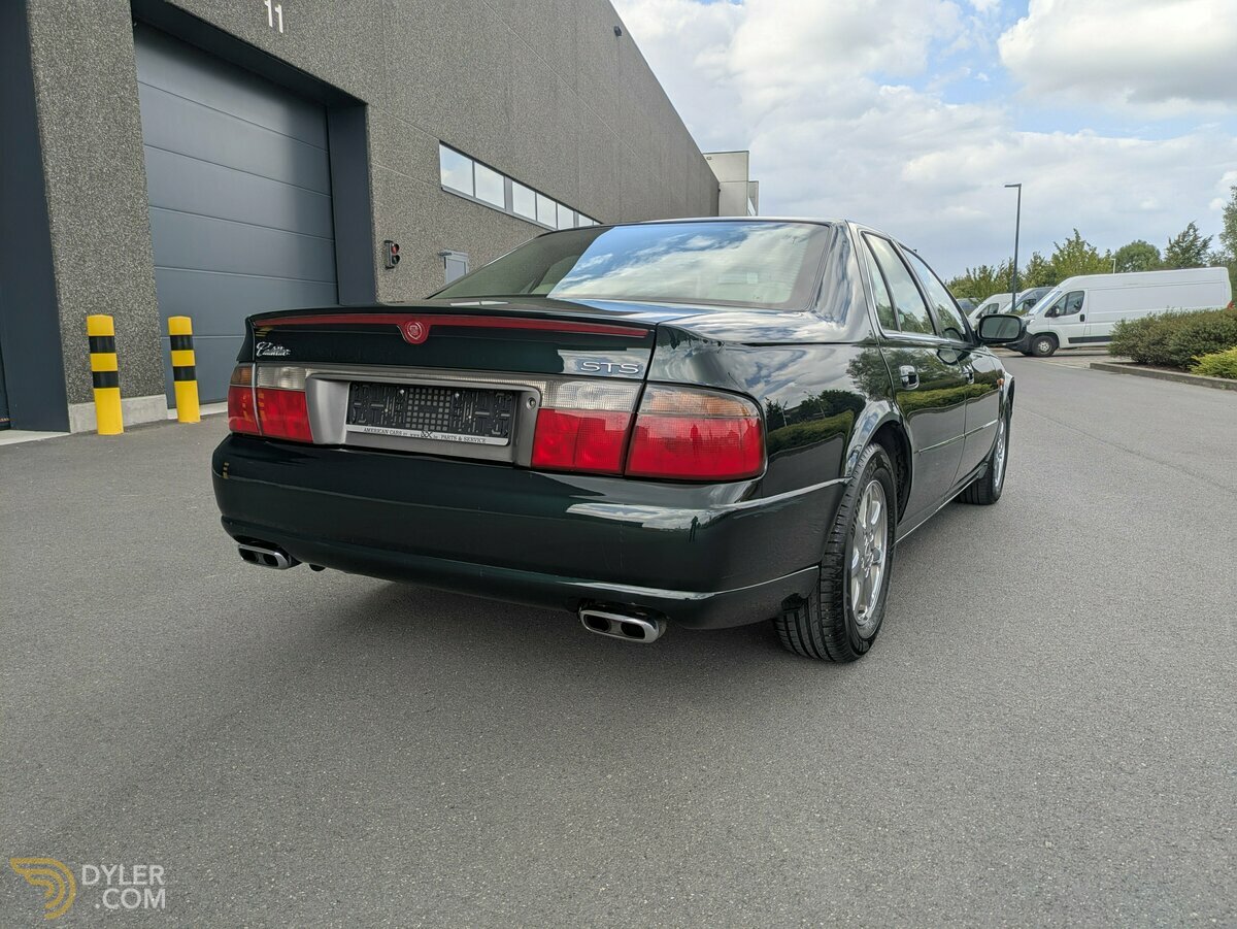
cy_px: 464
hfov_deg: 69.4
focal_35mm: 25
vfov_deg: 54.9
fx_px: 894
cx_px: 618
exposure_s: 1/1340
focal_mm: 5.43
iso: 47
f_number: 1.89
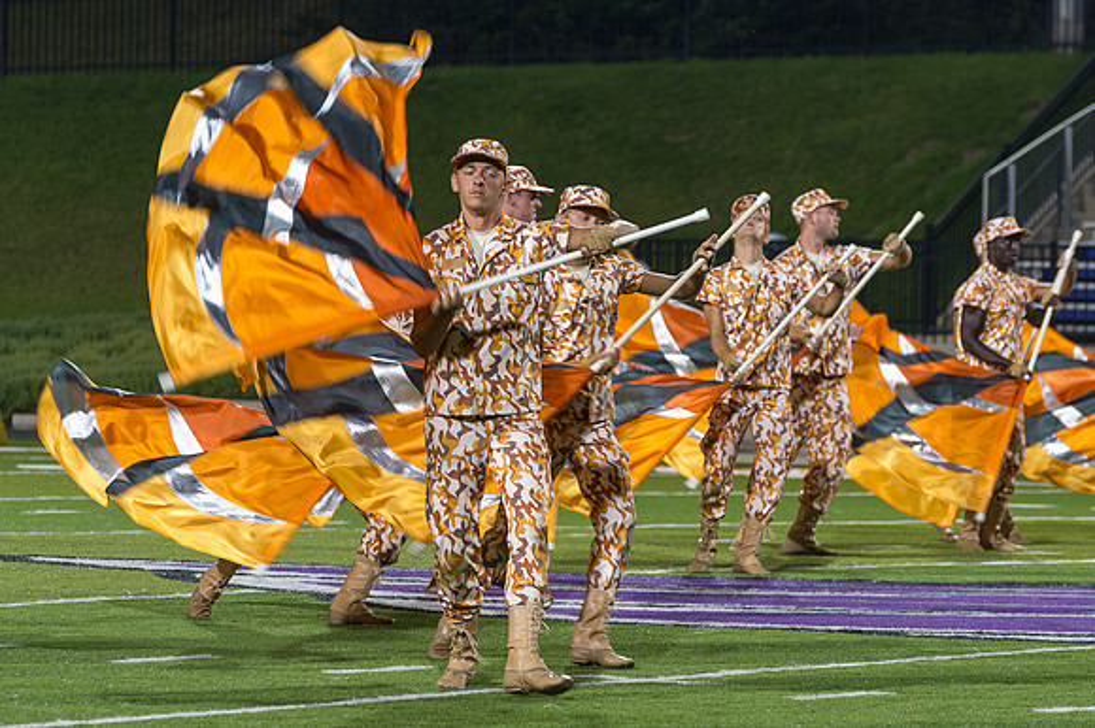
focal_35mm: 227
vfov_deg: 6.0
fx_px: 6903
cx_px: 466
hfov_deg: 9.1
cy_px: 326
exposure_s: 1/160
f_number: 4.8
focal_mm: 145
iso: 1400
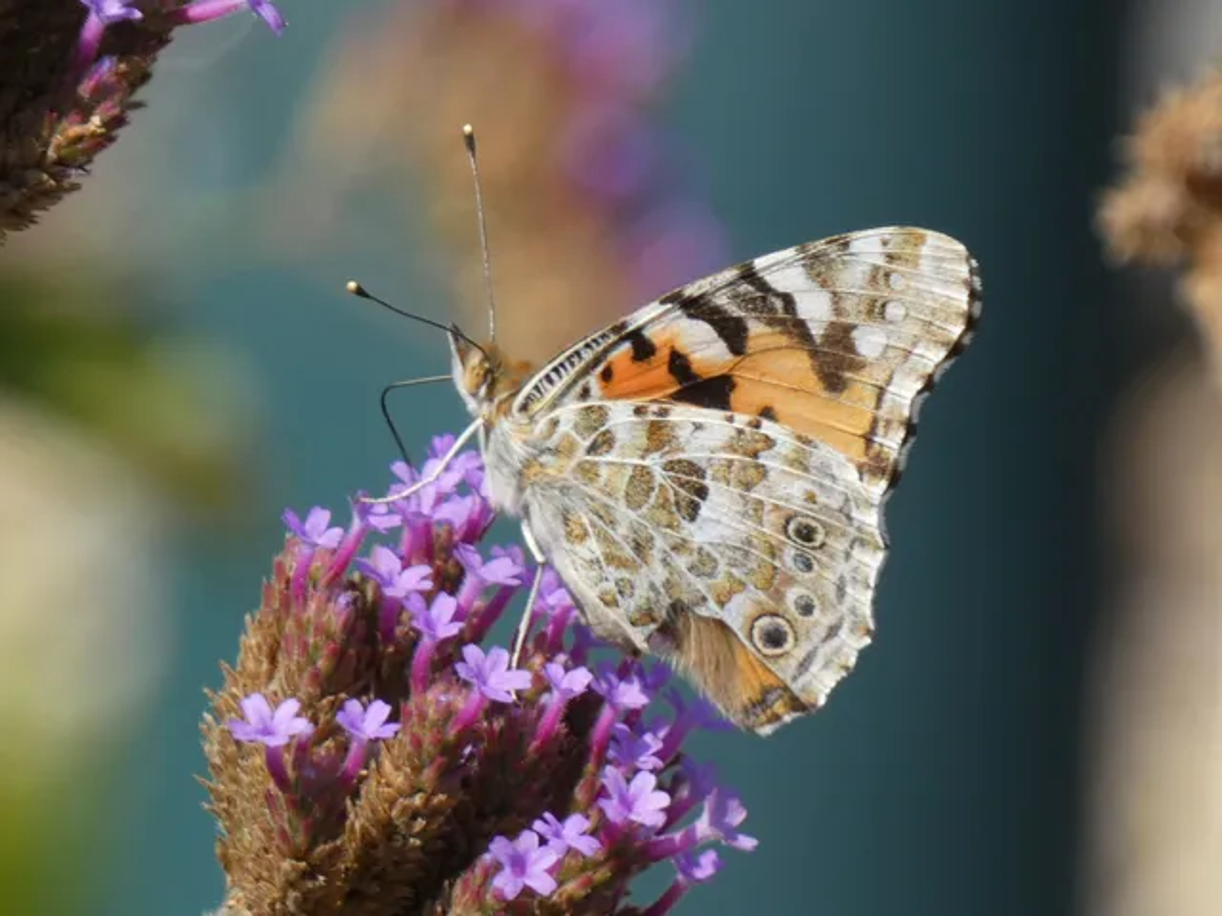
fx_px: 16556
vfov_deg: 3.2
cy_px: 458
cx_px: 611
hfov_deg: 4.2
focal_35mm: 469
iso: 80
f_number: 5.6
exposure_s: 1/125
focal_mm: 84
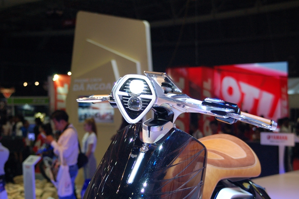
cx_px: 150
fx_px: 523
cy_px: 100
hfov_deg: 31.9
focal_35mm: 63
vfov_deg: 21.5
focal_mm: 42
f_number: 4
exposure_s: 1/180
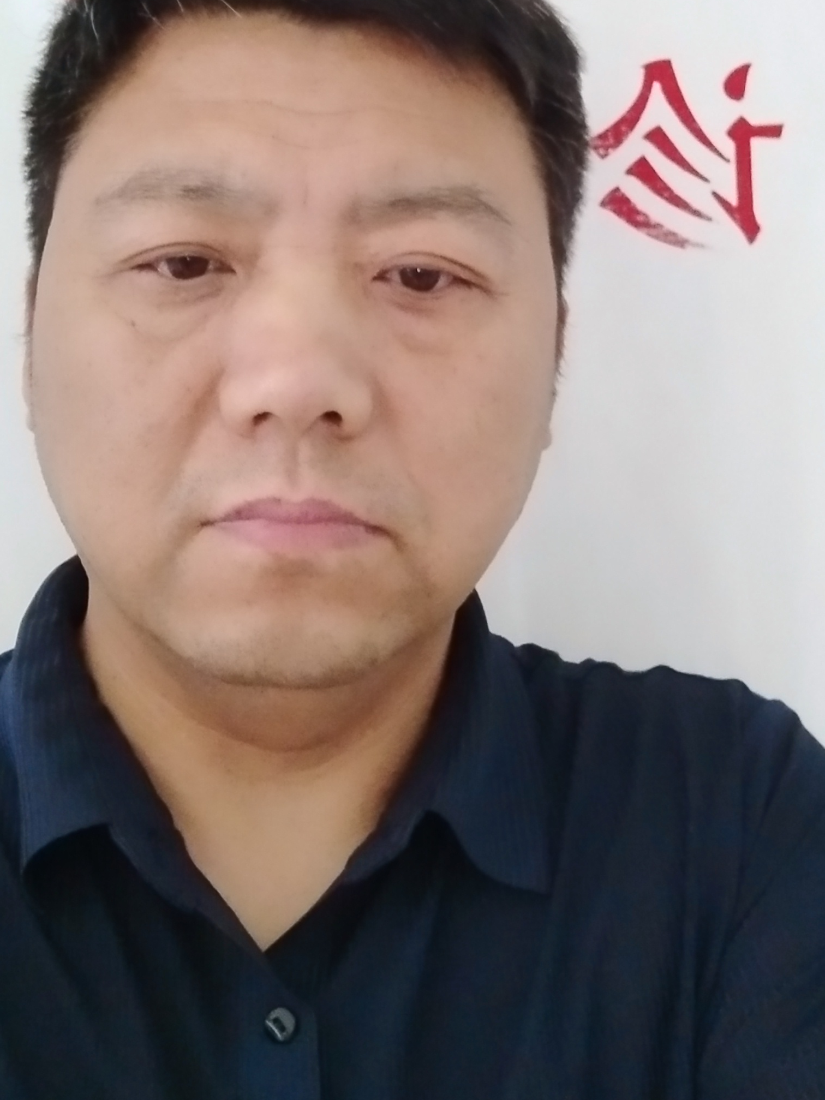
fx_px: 1843
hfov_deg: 25.2
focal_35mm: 58
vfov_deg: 32.7
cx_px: 440
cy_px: 298
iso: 552
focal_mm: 3.87
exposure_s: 1/17.1
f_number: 2
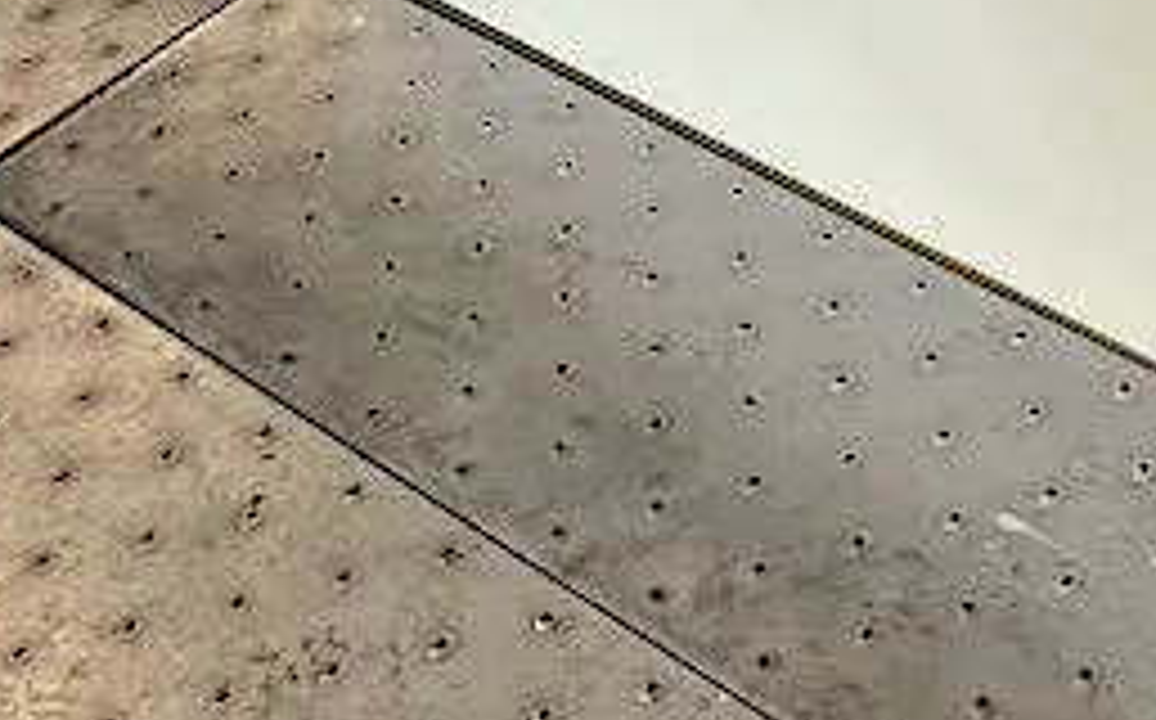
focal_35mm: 74
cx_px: 1304
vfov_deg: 13.3
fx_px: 2329
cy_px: -972
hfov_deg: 25.6
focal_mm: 2.22
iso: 320
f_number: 2.2
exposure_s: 1/99
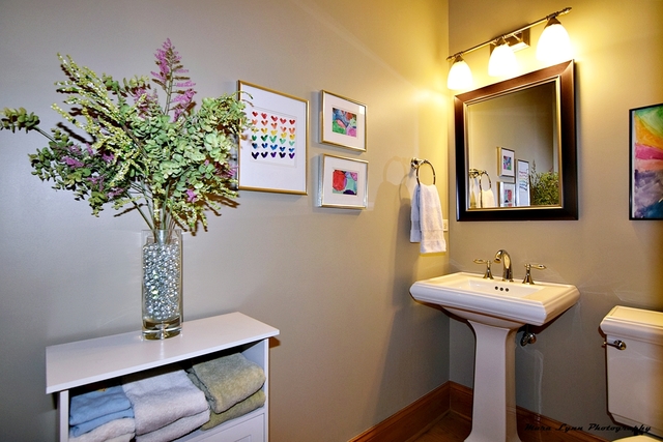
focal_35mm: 16
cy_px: 221
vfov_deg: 72.1
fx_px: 304
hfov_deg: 95.0
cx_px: 332
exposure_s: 1/100
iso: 400
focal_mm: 11
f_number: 5
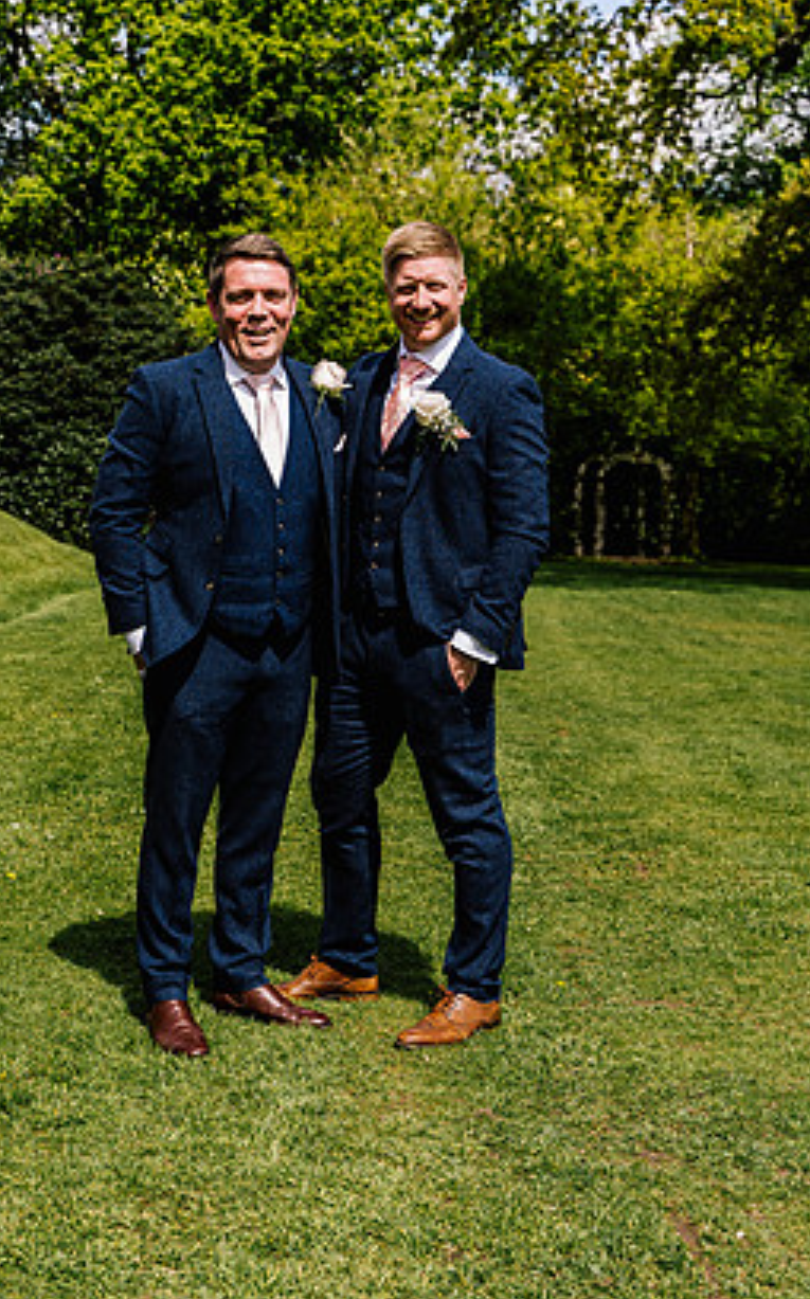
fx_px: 1946
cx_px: 346
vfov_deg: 36.9
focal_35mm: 55
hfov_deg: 23.5
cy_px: 623
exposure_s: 1/640
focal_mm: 49
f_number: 4.5
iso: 160
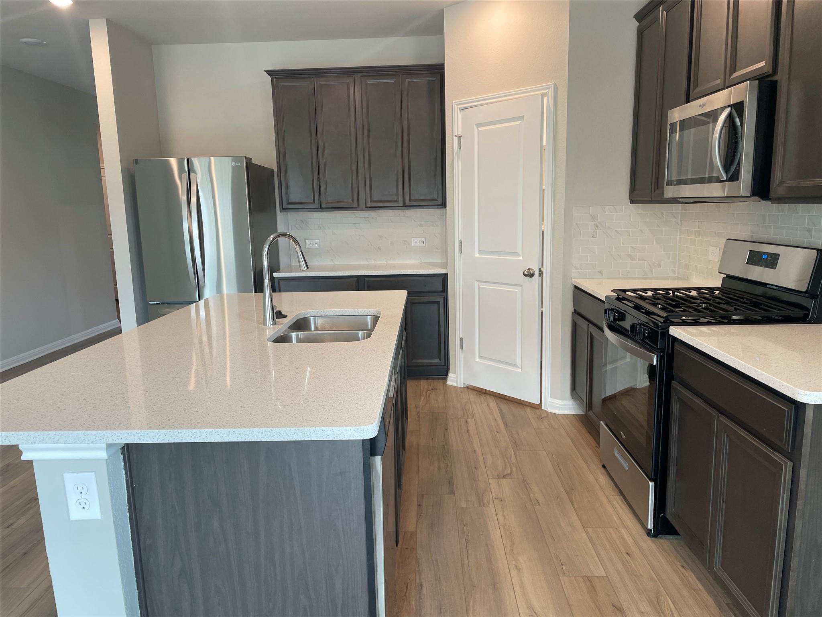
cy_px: 308
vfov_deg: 53.1
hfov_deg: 67.3
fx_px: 617
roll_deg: +1.0
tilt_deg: -9.7
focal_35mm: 26
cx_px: 411
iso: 64
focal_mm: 4.2
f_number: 1.6
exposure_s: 1/60
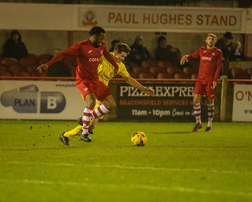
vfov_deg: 3.0
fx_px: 3786
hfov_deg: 3.8
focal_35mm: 508
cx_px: 111
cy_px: 101
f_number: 2.8
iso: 5000
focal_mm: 300
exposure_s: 1/800
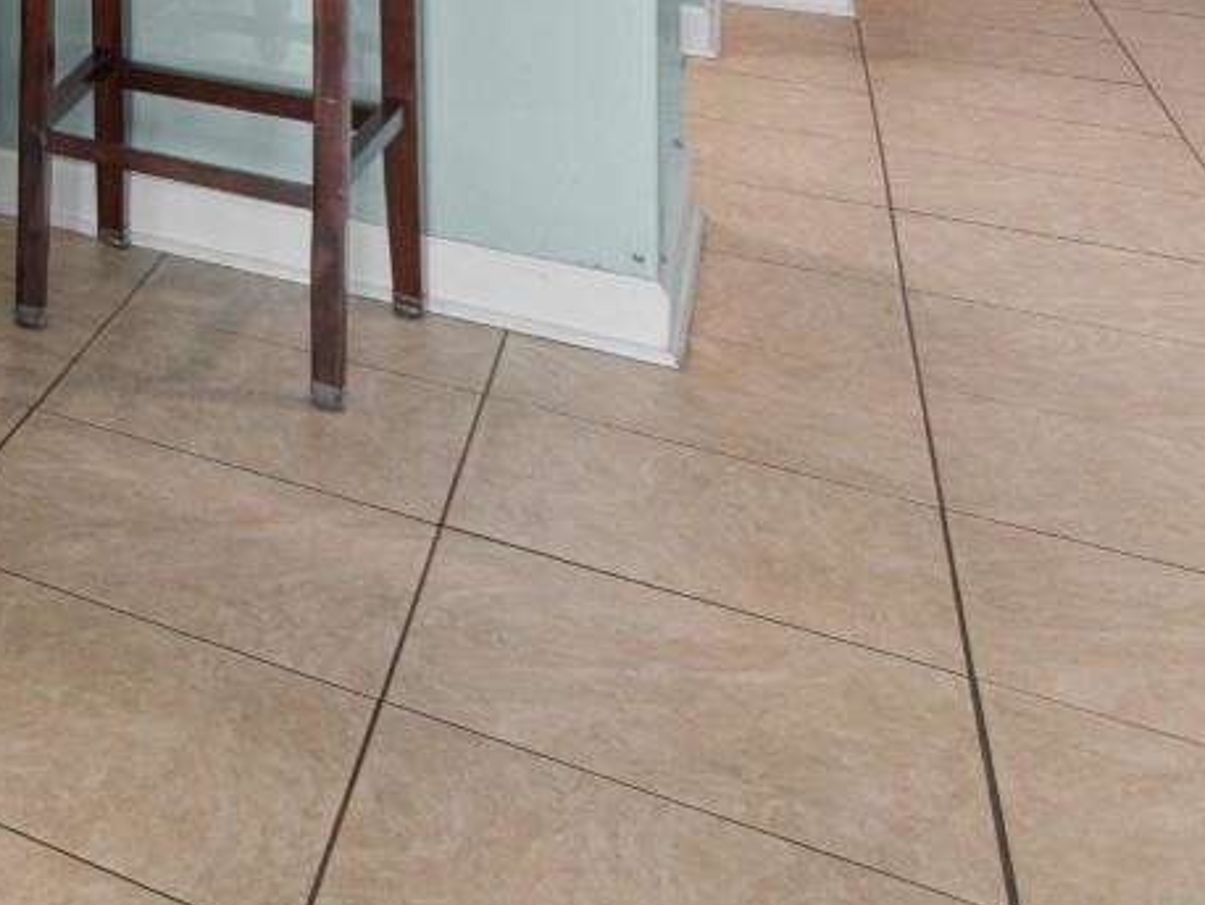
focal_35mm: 51
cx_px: -873
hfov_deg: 23.3
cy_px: -479
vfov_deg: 22.8
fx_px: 1776
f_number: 4.5
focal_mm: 10
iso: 100
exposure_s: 1/2
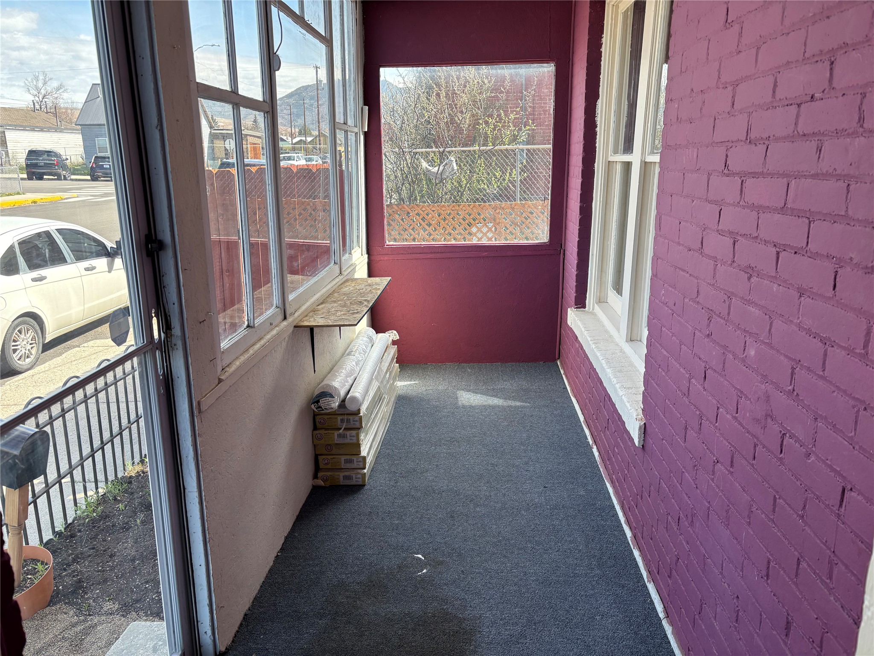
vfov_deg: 53.1
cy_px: 328
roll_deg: +0.7
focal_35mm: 26
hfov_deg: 67.3
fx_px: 656
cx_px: 437
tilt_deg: -15.4
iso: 50
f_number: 1.6
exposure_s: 1/311
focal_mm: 5.96
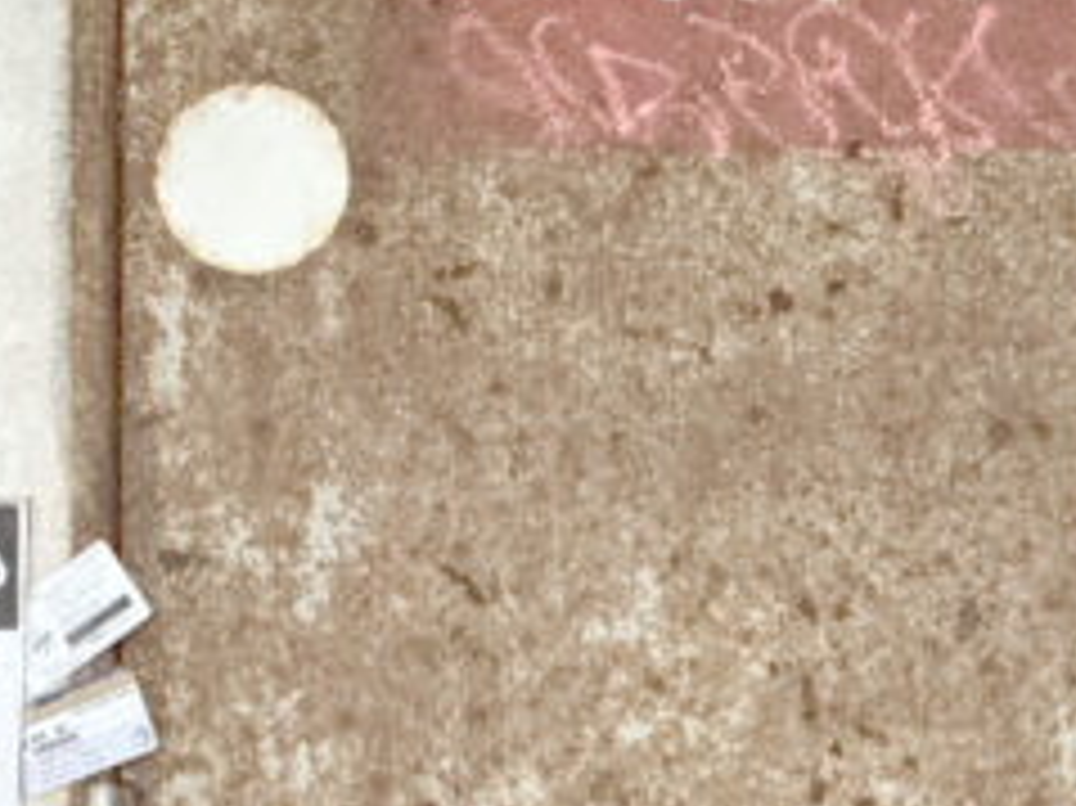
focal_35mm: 60
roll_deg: +1.3
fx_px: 1864
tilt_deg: +2.3
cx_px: 765
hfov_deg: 31.8
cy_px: 991
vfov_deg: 22.3
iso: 1600
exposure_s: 1/40
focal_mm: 2.22
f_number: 2.2
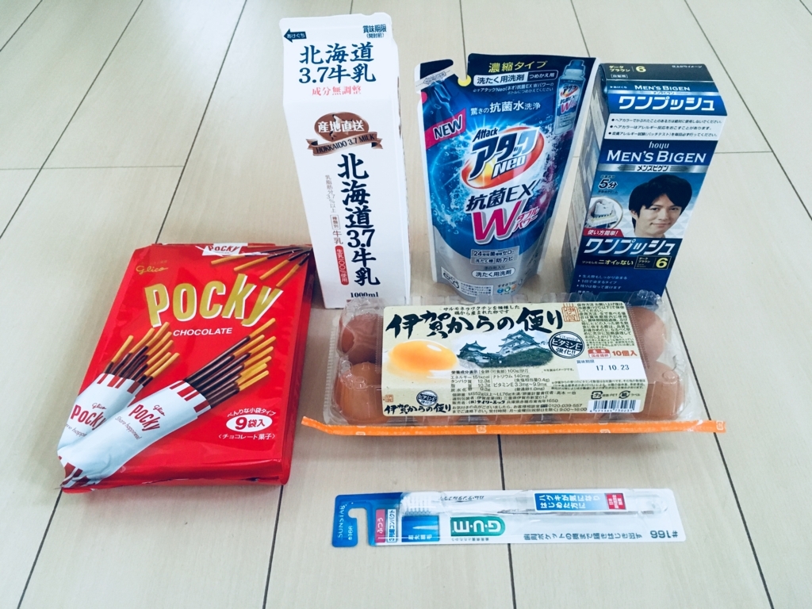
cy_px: 304
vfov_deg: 48.2
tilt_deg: -48.2
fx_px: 680
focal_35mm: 29
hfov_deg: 61.7
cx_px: 406
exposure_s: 1/30
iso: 160
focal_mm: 4.15
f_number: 2.2
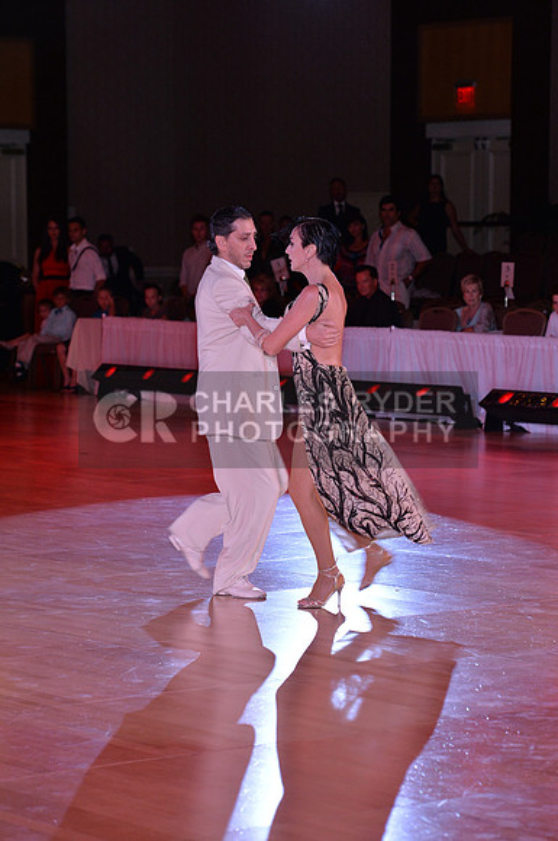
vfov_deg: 15.8
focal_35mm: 130
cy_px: 420
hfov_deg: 10.5
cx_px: 279
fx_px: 3031
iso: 2000
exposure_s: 1/250
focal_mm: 130
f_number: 5.6
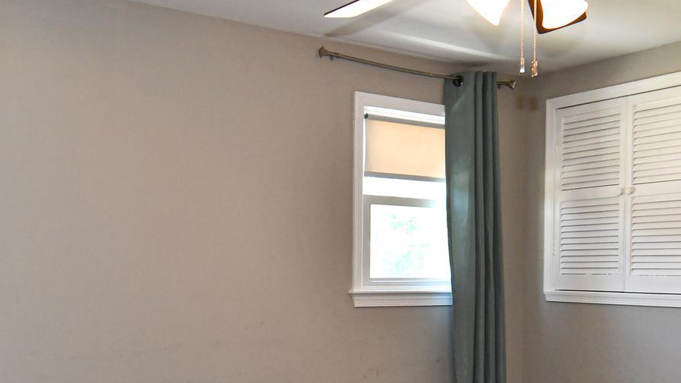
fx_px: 776
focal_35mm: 43
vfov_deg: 27.0
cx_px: 323
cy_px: 326
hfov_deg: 47.3
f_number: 4
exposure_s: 1/60
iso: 500
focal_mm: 12
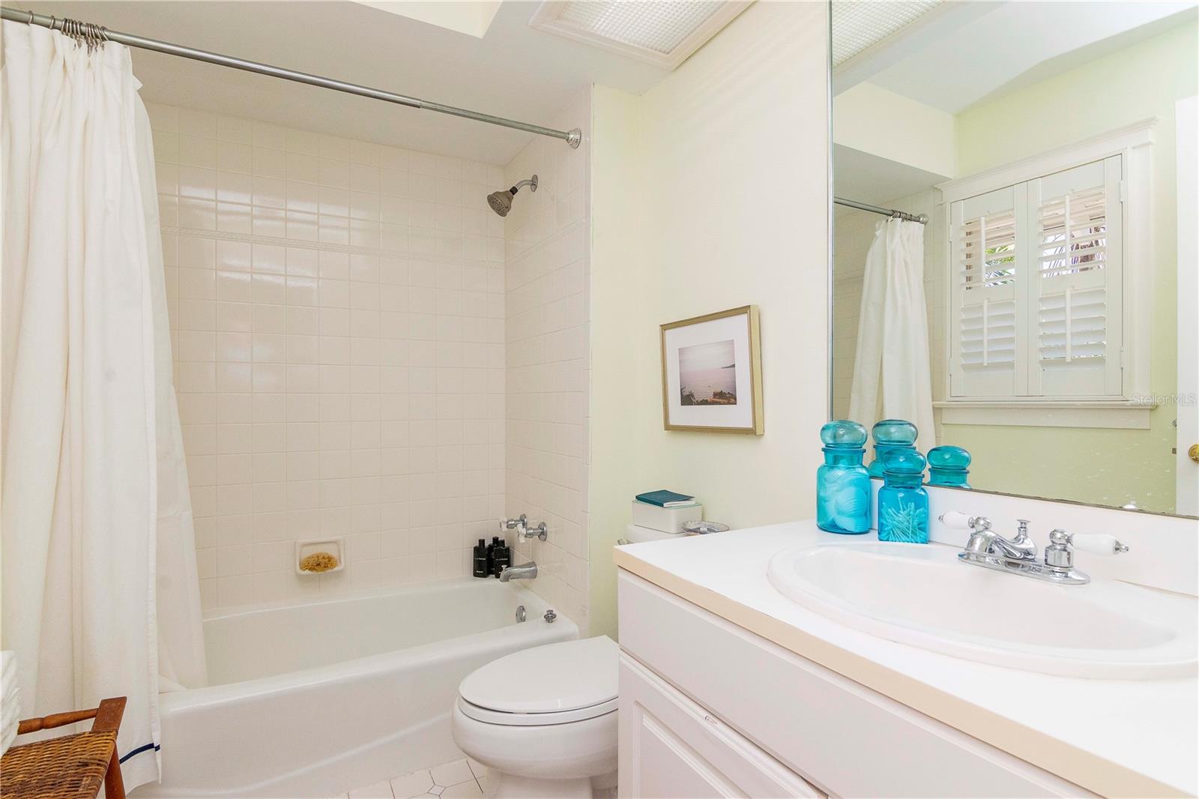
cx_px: 600
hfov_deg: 95.0
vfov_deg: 72.0
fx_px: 549
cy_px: 400
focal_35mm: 16
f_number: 11
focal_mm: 11
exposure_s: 1/200
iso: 640
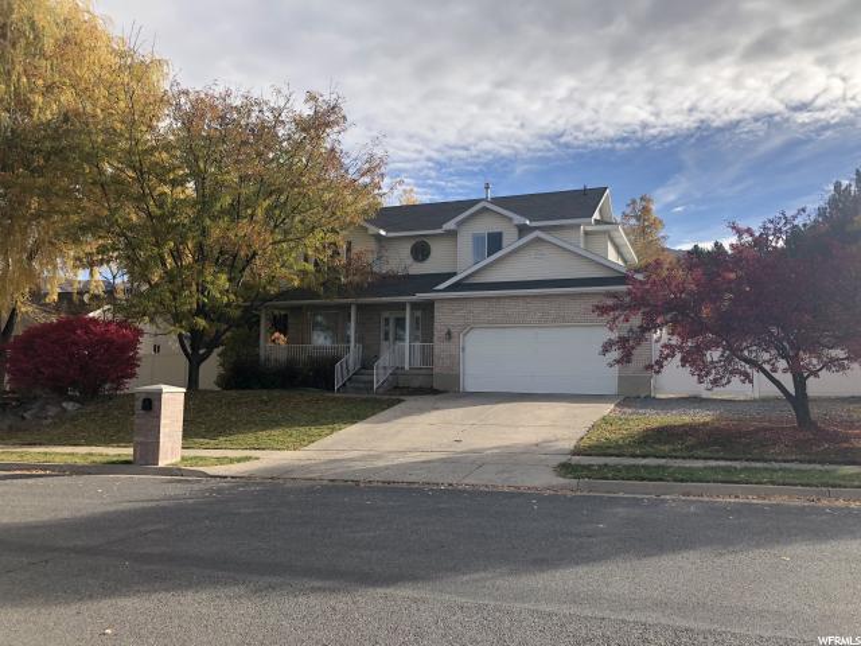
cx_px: 430
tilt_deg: +5.8
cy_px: 323
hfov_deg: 63.4
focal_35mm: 28
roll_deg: -0.2
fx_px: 696
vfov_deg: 49.7
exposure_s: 1/1600
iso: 20
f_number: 1.8
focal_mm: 4
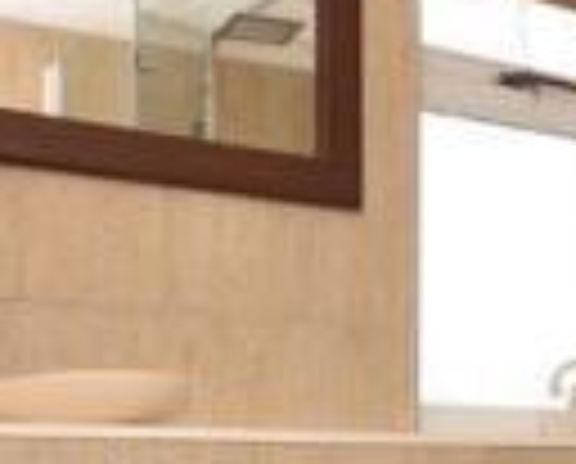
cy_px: 556
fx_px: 1230
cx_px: 680
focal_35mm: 72
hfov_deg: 24.1
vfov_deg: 20.0
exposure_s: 1/200
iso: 400
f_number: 9
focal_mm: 10
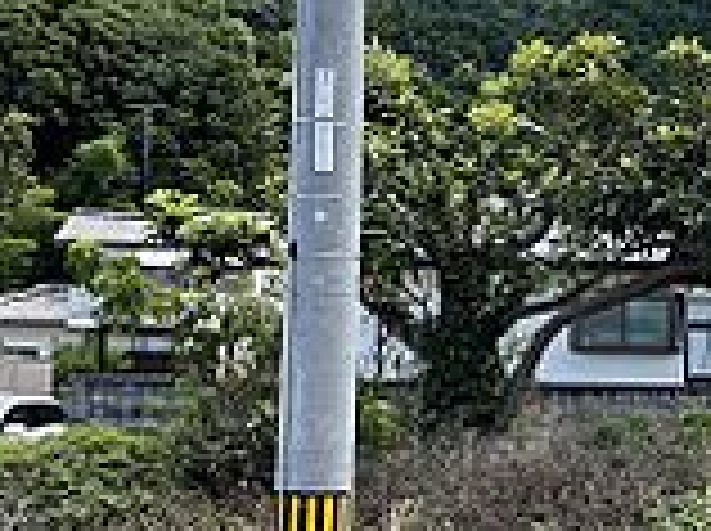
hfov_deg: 27.5
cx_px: 738
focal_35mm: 66
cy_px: 369
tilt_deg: +2.5
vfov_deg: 22.1
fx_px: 1354
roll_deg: -0.9
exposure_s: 1/1855
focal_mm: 4.2
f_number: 1.6
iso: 32
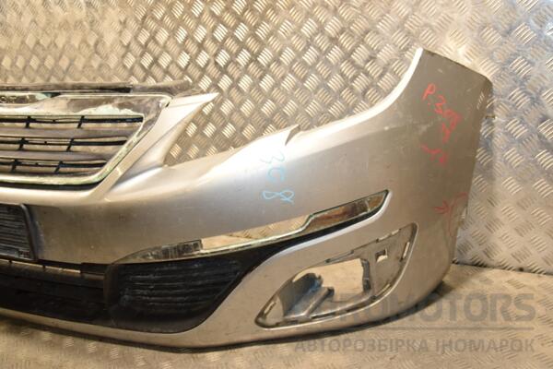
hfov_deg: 53.1
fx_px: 553
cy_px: 184
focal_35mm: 36
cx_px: 276
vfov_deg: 36.9
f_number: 5
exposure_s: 1/160
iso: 800
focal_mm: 24
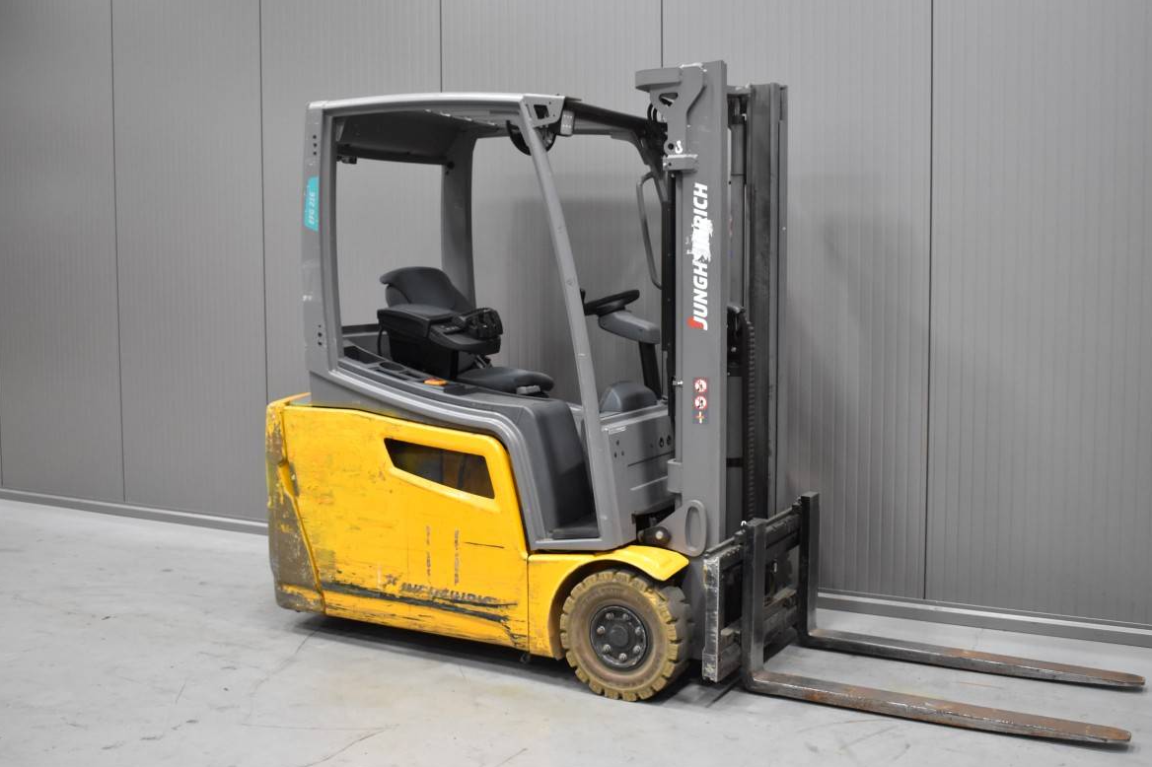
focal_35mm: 37
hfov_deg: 51.9
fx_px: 1184
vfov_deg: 35.9
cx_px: 589
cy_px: 377
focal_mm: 24
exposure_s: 1/50
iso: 1600
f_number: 5
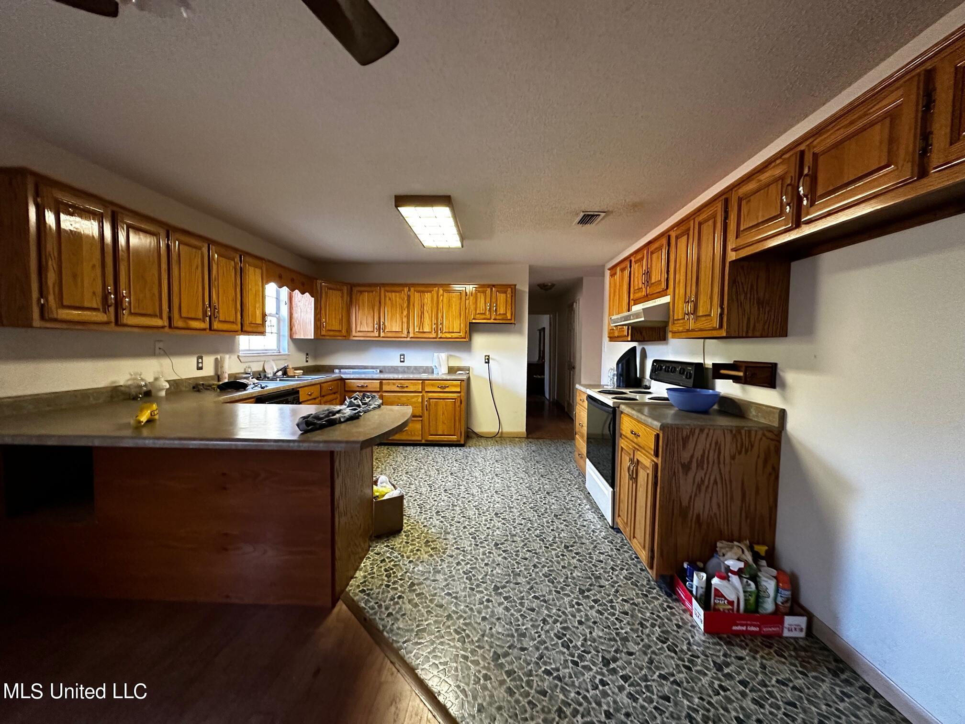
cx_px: 482
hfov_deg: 102.1
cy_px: 362
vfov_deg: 85.7
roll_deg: -1.6
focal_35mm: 14
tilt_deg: -3.0
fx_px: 390
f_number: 2.2
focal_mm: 2.22
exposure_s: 1/60
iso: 640
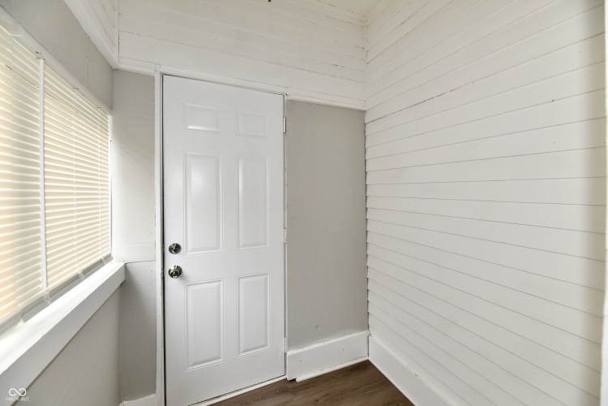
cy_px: 203
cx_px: 304
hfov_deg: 104.3
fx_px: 236
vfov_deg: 81.2
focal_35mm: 14
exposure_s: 1/100
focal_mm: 14
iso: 640
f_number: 6.3
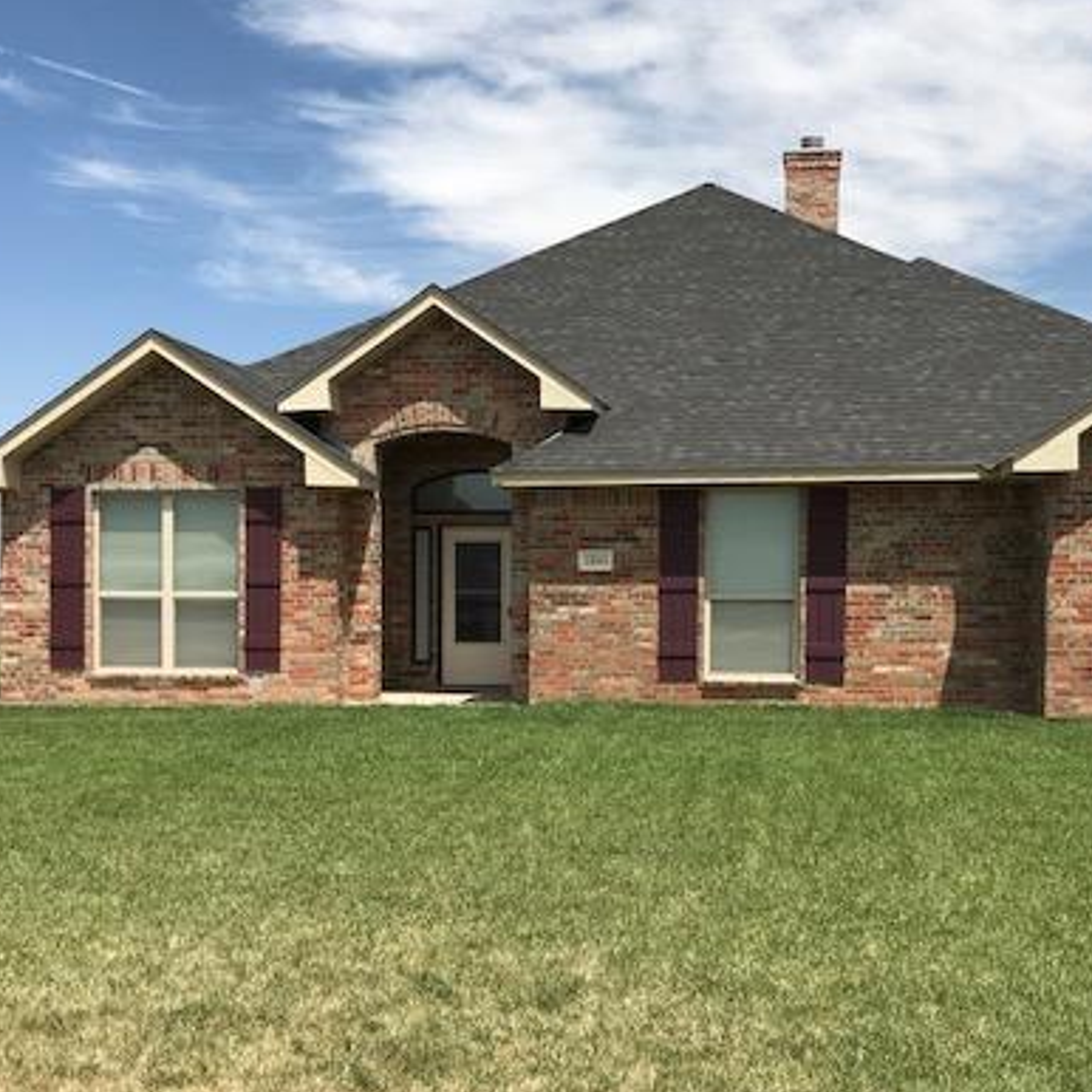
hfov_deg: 40.8
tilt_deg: -0.3
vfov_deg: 40.8
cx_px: 634
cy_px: 622
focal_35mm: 41
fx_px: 1463
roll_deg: -0.2
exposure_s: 1/3096
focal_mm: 3.99
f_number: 1.8
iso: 20
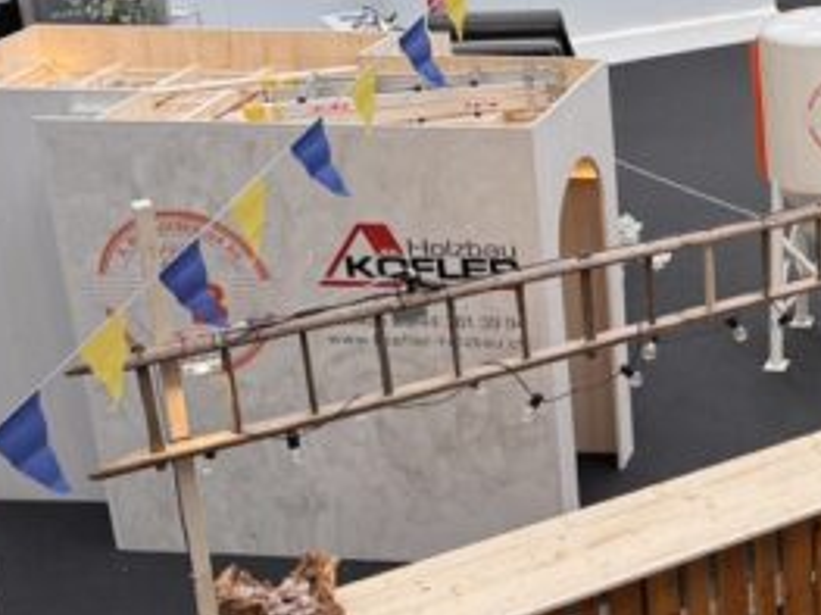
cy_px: 97
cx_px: 1005
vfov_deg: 20.7
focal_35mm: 70
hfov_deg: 24.9
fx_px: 1659
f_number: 1.78
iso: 64
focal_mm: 6.76
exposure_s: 1/100
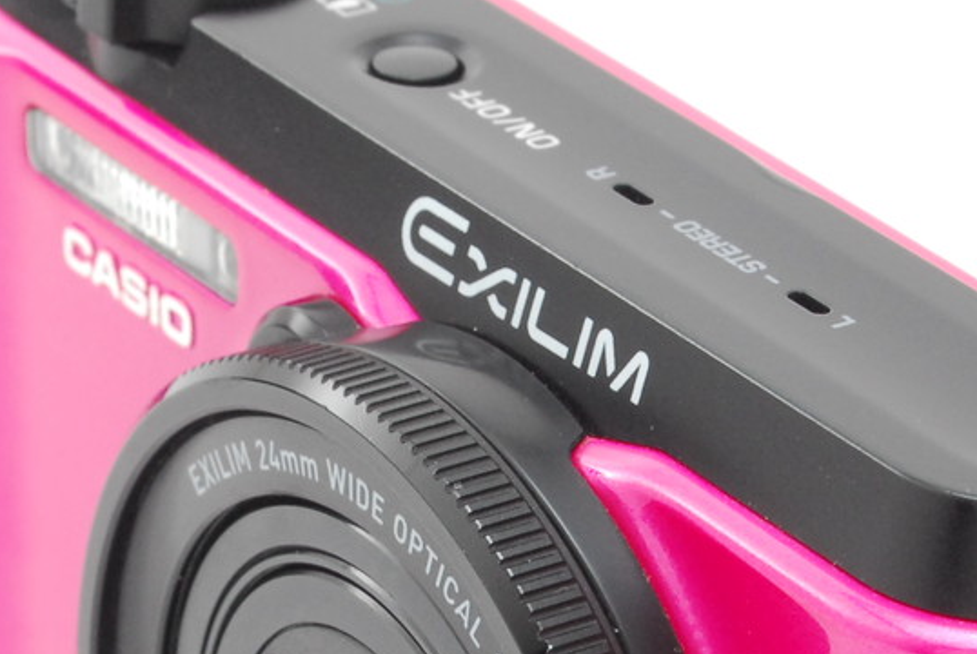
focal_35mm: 245
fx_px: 6669
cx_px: 572
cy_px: 708
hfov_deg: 8.4
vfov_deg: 5.6
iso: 500
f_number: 14
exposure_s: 1/100
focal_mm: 55
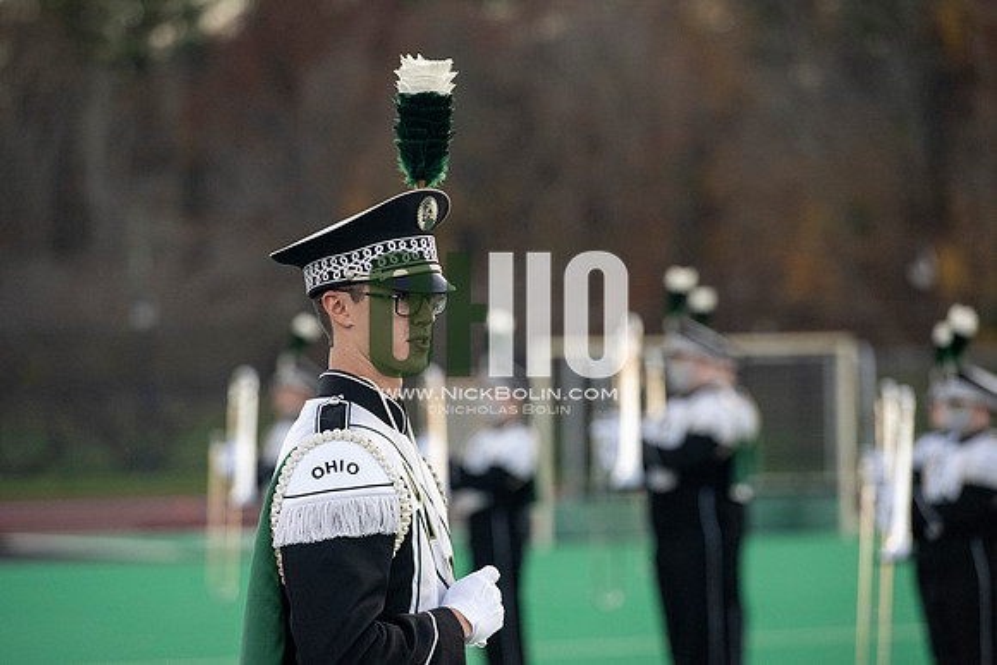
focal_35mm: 200
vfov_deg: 6.9
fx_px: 5540
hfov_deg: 10.3
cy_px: 332
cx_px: 498
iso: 5000
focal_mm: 200
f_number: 4.5
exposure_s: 1/3200
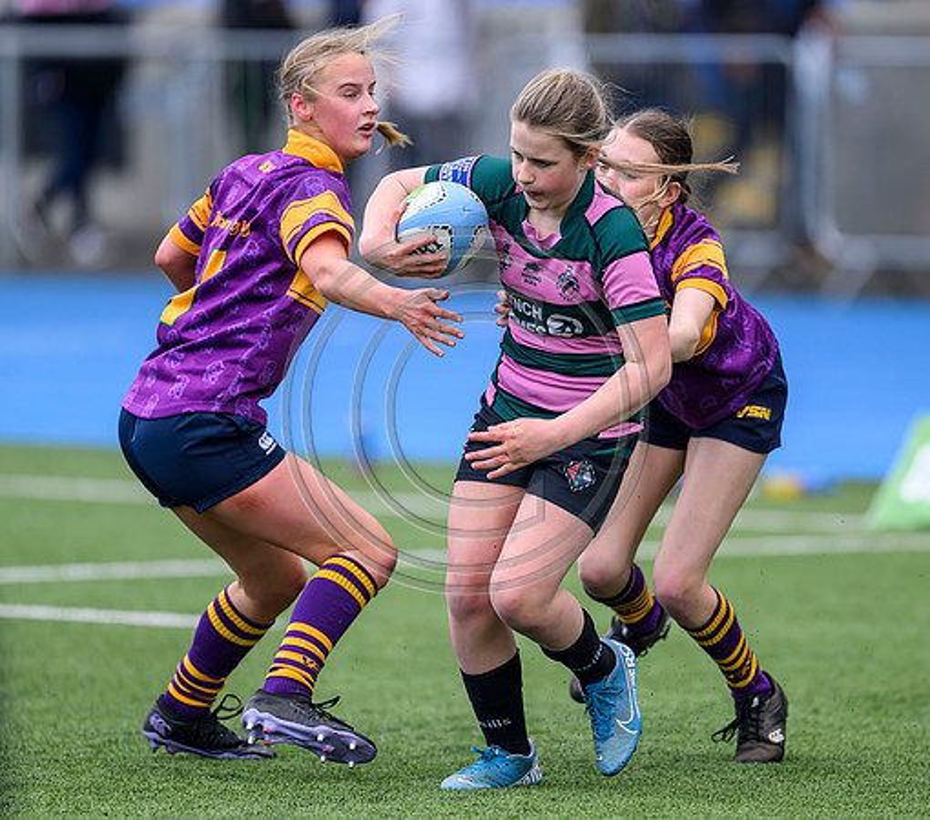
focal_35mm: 477
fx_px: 13679
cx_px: 616
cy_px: 410
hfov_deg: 3.9
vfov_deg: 3.4
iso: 500
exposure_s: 1/2000
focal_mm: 400
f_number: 2.8
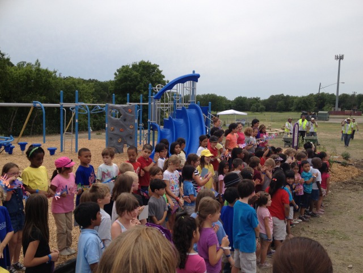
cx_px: 182
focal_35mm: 35
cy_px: 136
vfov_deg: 40.7
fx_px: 367
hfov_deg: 52.6
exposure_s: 1/1842
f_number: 2.4
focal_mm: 4.28
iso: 50
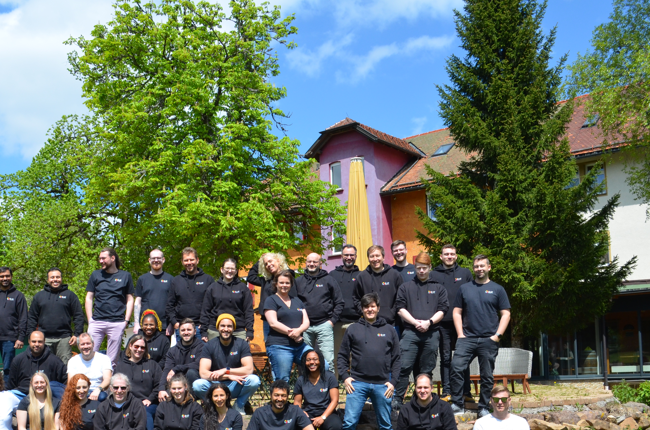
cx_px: 256
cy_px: 313
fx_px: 793
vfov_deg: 30.0
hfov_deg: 44.3
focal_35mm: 44
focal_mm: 20
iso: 400
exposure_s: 1/1600
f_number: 6.3
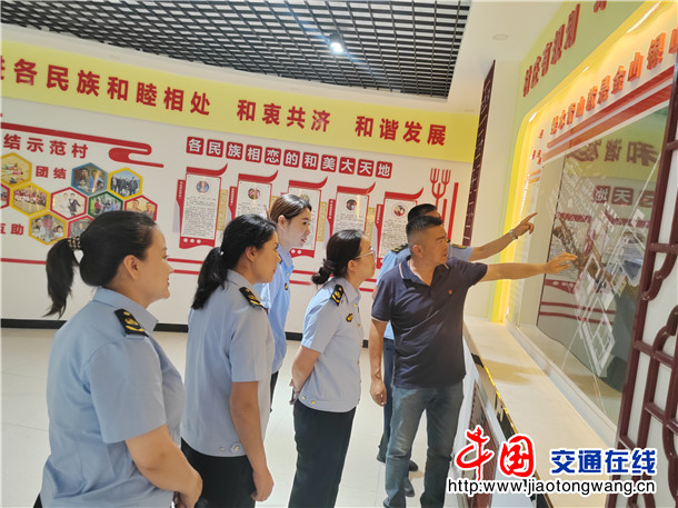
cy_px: 254
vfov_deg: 51.3
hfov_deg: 65.3
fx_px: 529
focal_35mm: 27
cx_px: 339
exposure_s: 1/50
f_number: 1.9
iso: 800
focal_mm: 5.52
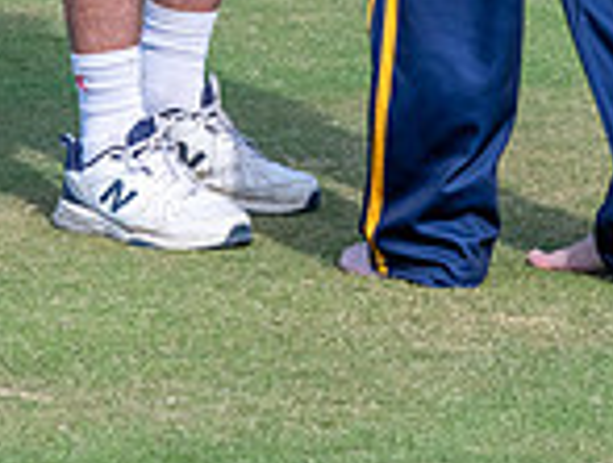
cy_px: -435
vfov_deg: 3.6
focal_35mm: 412
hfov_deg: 4.8
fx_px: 7314
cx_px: 145
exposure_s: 1/1000
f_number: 8
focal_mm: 92
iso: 640
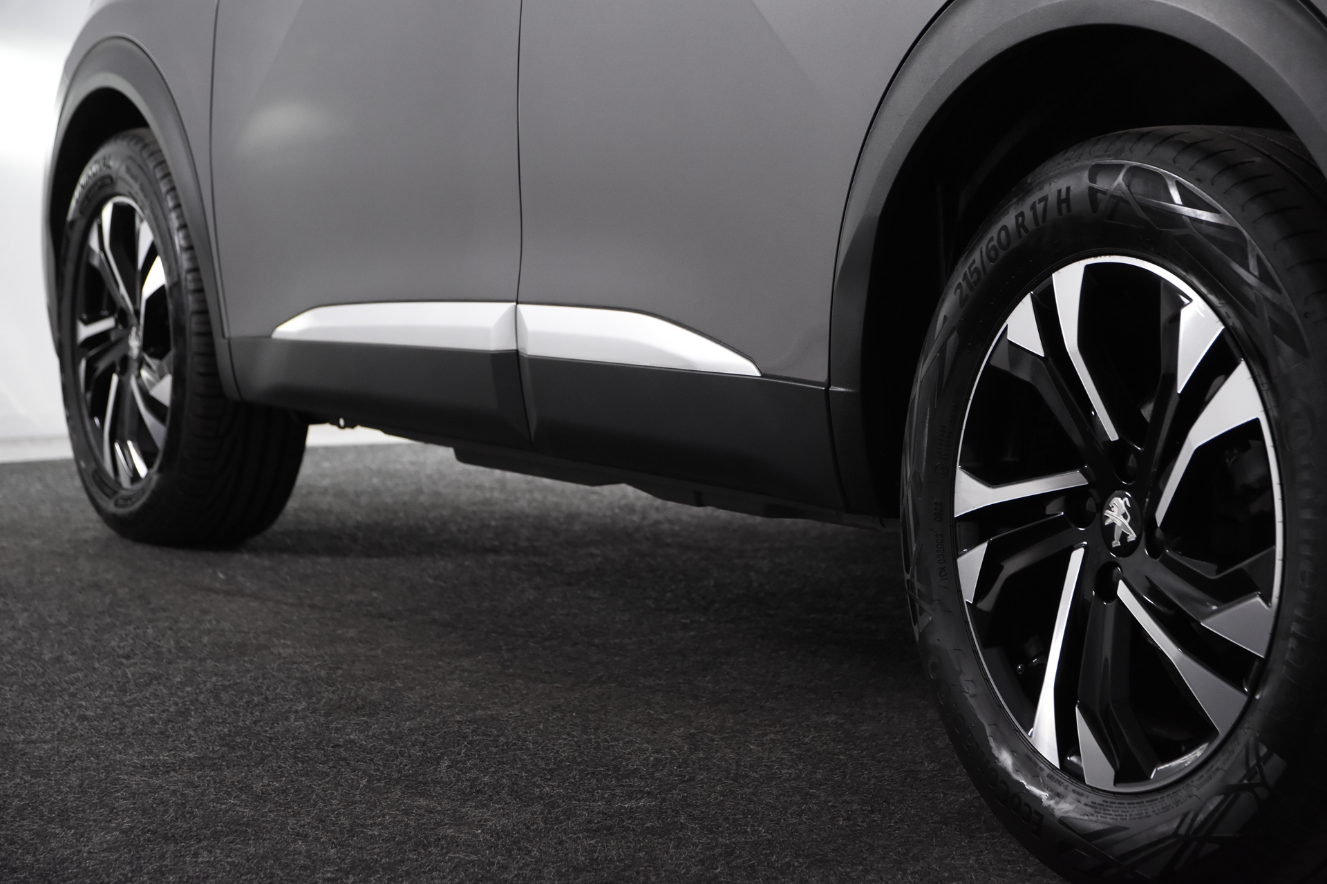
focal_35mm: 78
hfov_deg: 26.0
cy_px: 442
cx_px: 664
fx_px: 2875
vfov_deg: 17.5
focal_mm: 52
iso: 1600
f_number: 5
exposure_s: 1/100
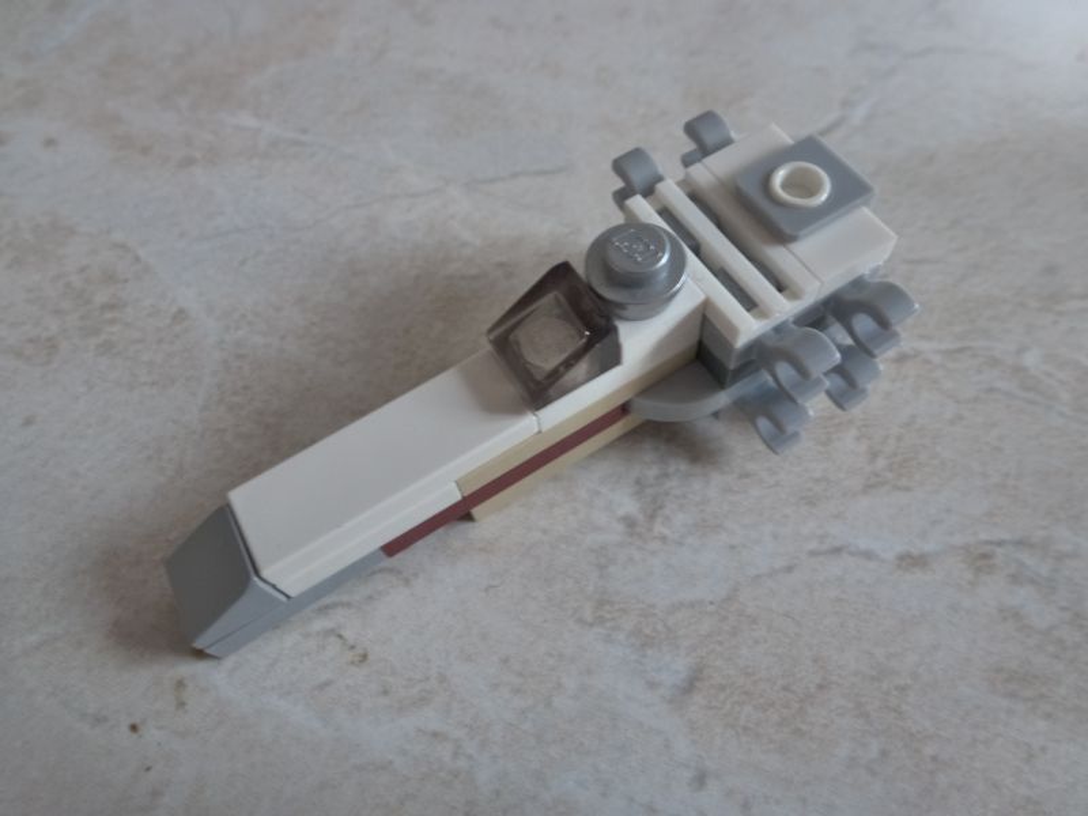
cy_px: 408
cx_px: 544
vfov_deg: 56.8
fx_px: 754
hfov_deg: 71.6
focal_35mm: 24
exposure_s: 1/6
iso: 400
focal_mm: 4.3
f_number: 3.3
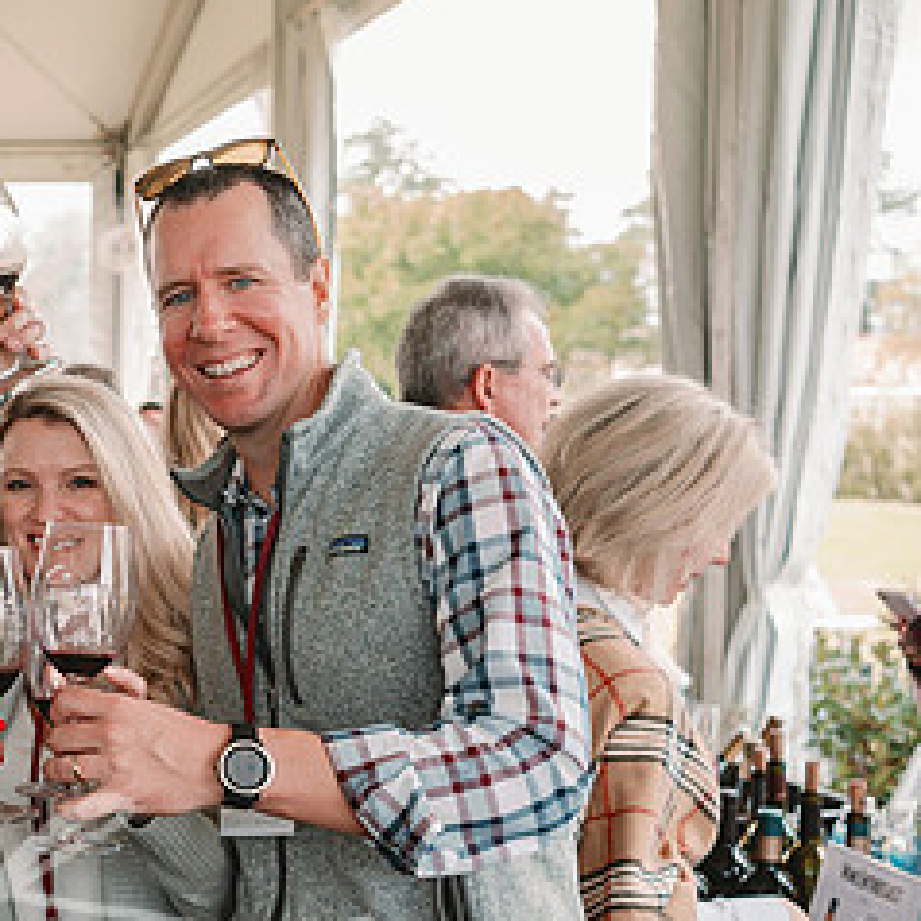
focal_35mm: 62
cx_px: -89
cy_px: 577
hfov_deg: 25.7
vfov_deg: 27.6
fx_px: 1866
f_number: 3.5
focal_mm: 30
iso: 250
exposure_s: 1/200
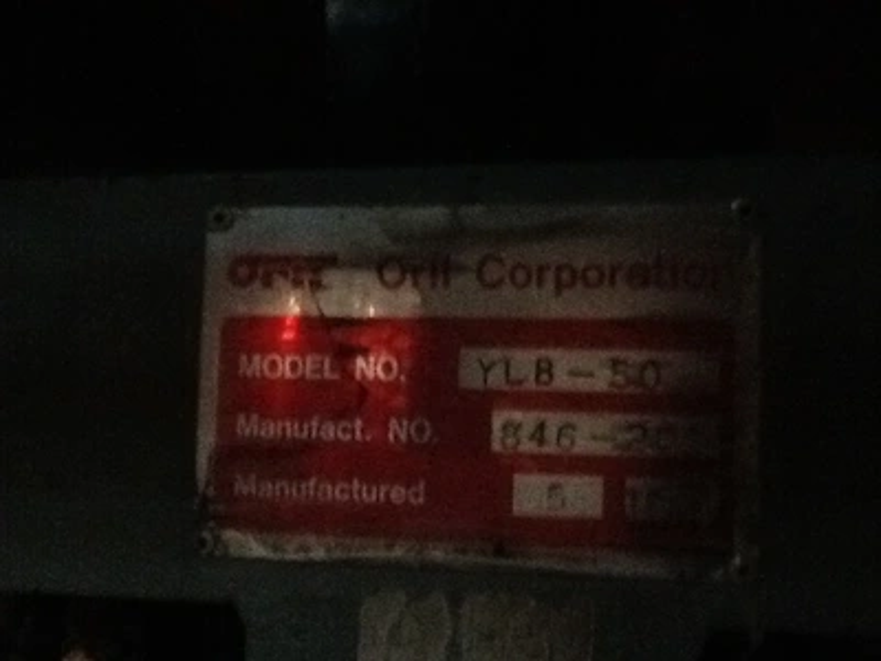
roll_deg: +0.1
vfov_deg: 32.9
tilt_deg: +5.0
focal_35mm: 44
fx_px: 1120
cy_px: 330
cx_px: 440
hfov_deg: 42.9
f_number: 2.4
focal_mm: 2.03
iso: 640
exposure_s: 1/15
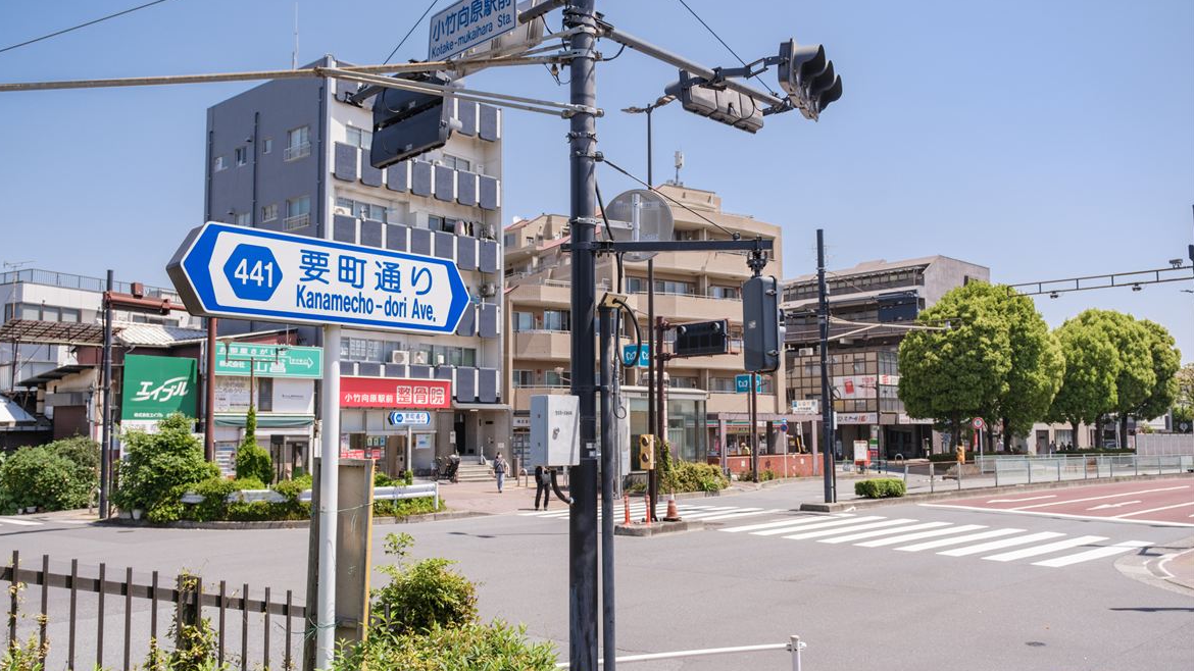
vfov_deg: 40.2
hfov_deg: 66.1
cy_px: 353
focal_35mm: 29
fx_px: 918
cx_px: 585
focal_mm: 18
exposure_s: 1/1250
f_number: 3.6
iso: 100
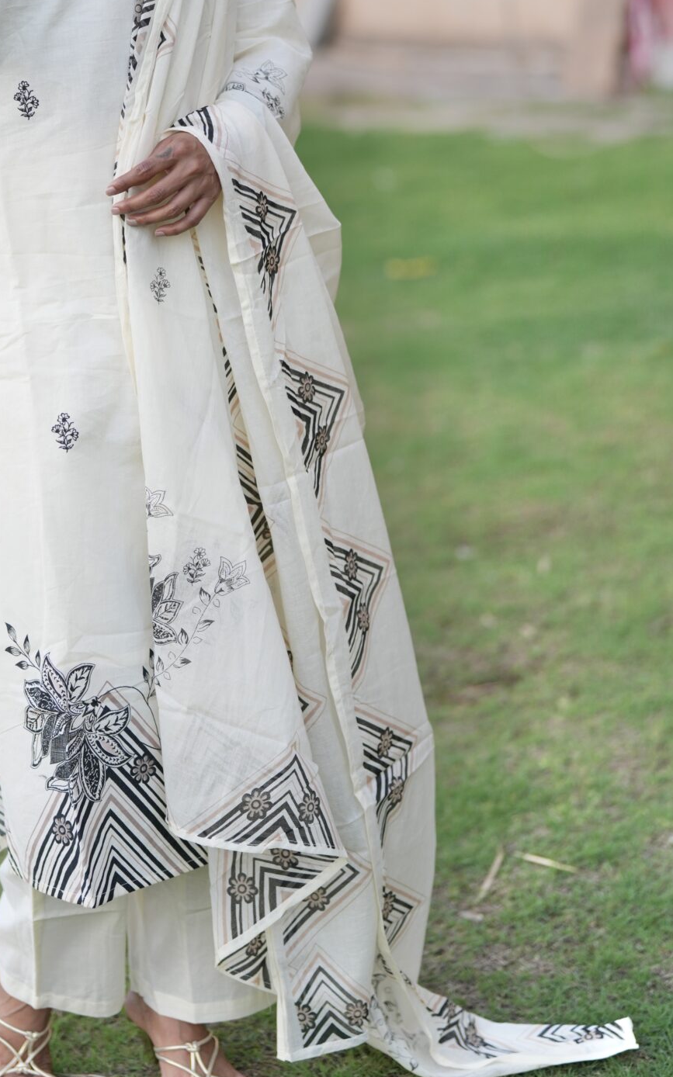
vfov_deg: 21.8
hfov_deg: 13.8
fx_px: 2760
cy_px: 238
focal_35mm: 94
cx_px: 135
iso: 250
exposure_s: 1/500
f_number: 1.6
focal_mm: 50
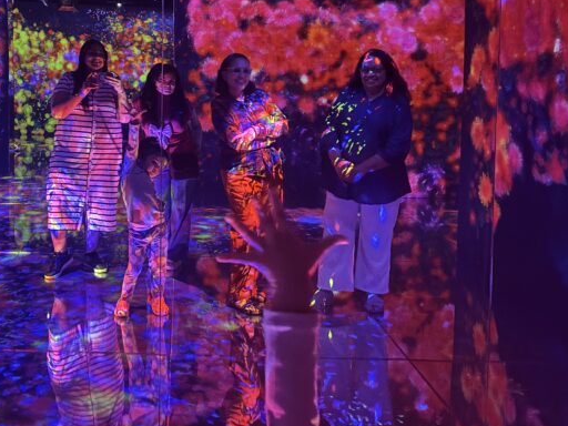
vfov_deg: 36.1
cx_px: 162
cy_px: 114
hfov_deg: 46.6
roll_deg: -0.5
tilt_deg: -2.0
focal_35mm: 39
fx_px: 640
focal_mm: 5.96
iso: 2000
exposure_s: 1/9
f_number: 1.6
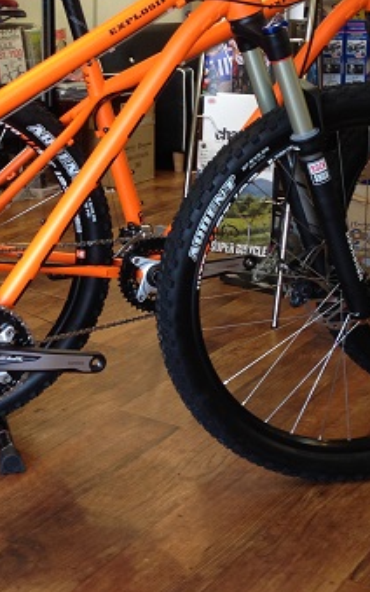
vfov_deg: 30.8
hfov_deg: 19.4
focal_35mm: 66
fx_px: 1064
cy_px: 197
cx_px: 45
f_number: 2.4
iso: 64
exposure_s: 1/20
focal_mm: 4.12
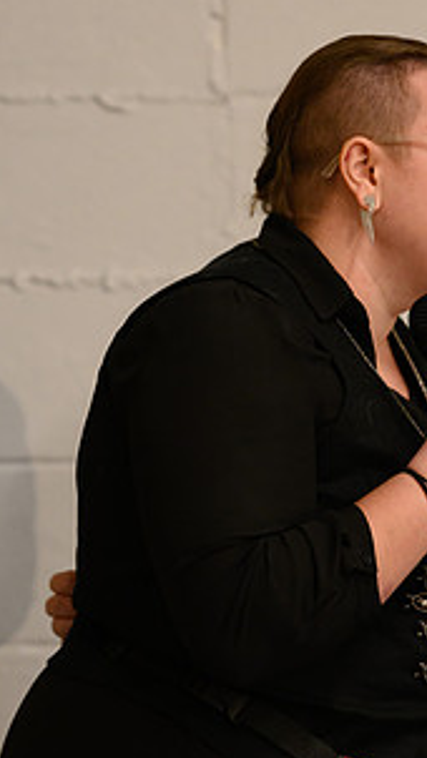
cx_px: 369
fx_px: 4245
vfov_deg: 10.2
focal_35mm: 211
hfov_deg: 5.8
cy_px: 429
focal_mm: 135
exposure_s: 1/200
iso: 5000
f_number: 3.2
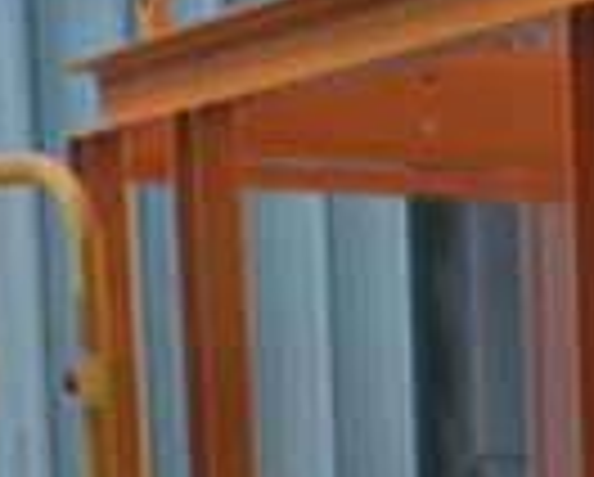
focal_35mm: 171
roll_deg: +1.0
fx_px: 3011
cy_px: 904
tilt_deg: -8.5
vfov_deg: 8.6
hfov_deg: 10.5
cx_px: 1125
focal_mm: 4.15
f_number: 2.2
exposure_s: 1/33
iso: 160
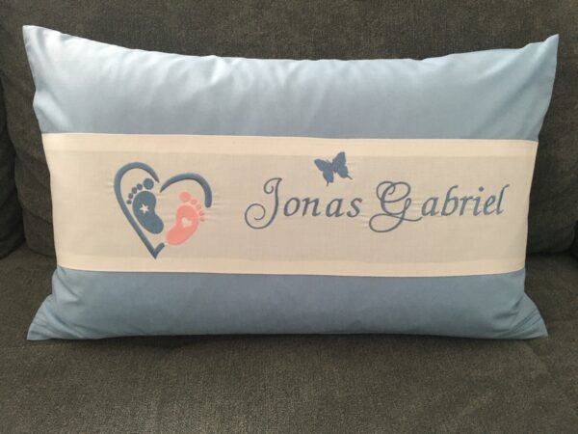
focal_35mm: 29
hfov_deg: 61.7
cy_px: 217
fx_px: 484
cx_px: 289
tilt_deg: -31.2
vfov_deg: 48.2
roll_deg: -1.2
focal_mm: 4.15
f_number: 2.2
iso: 200
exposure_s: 1/33
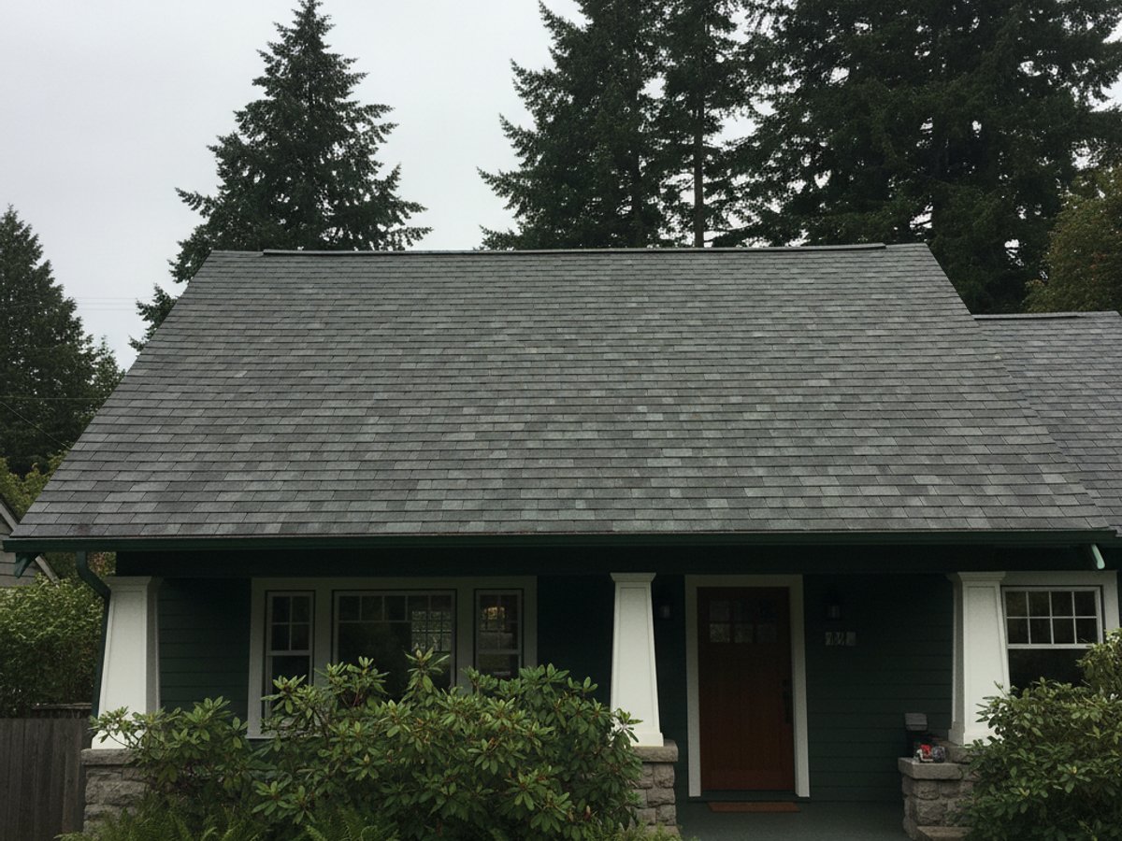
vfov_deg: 58.9
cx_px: 561
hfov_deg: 73.9
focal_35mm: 23
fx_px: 745
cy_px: 420
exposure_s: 1/1343
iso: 662
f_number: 1.8
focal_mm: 6.4
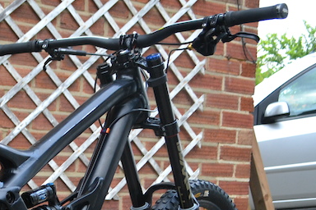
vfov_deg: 16.4
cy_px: 253
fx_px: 702
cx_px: -34
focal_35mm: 80
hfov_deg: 23.7
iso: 640
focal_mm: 20
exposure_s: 1/60
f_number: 3.8
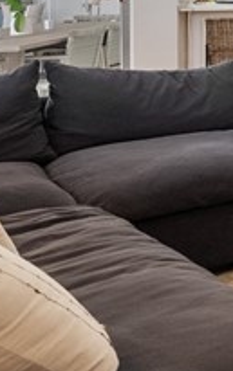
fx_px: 900
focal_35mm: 89
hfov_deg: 11.1
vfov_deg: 22.2
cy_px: -31
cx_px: 635
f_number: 9
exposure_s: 1/30
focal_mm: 16.5
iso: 1250
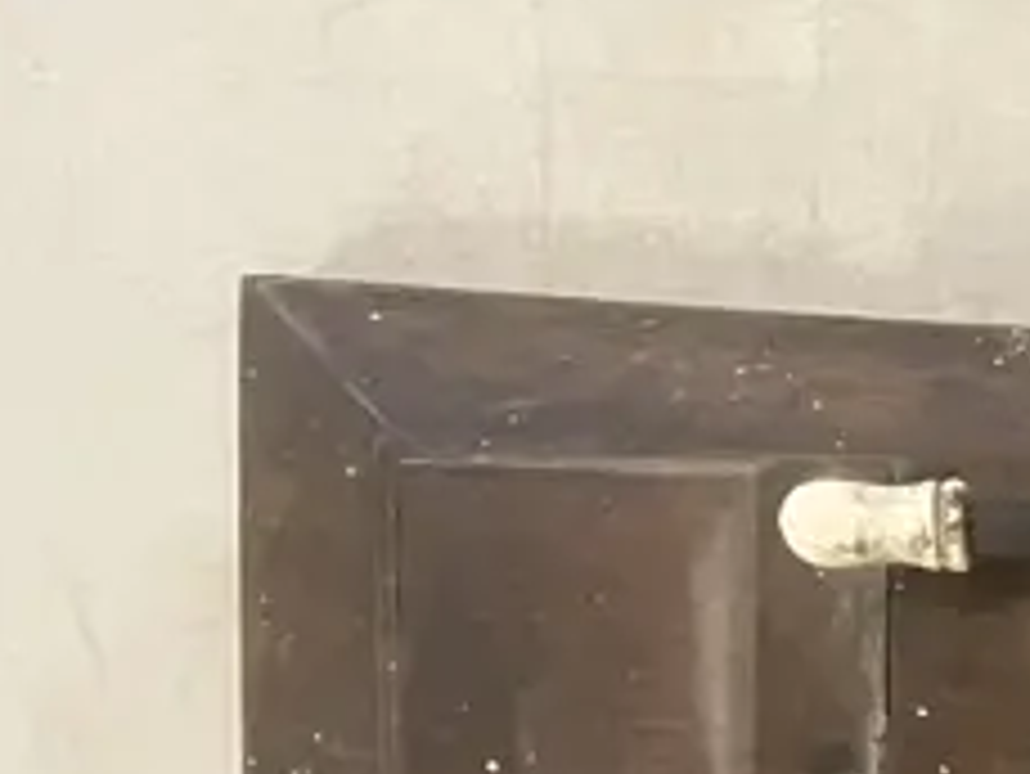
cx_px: 2289
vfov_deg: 11.0
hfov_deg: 12.9
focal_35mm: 125
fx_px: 3721
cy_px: 1418
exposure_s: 1/50
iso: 320
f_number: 1.8
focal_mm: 3.99
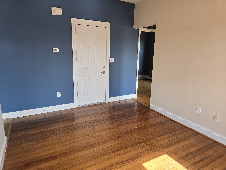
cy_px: 85
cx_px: 113
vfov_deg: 58.9
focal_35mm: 23
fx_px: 150
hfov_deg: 73.9
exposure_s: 1/180
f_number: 1.7
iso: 80
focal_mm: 6.3
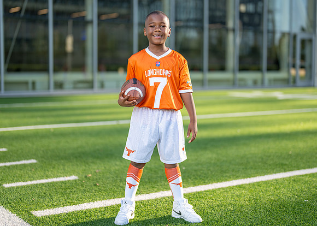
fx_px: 558
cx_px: 165
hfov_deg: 31.7
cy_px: 106
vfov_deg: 22.9
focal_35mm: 62
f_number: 1.2
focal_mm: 50
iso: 100
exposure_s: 1/2000
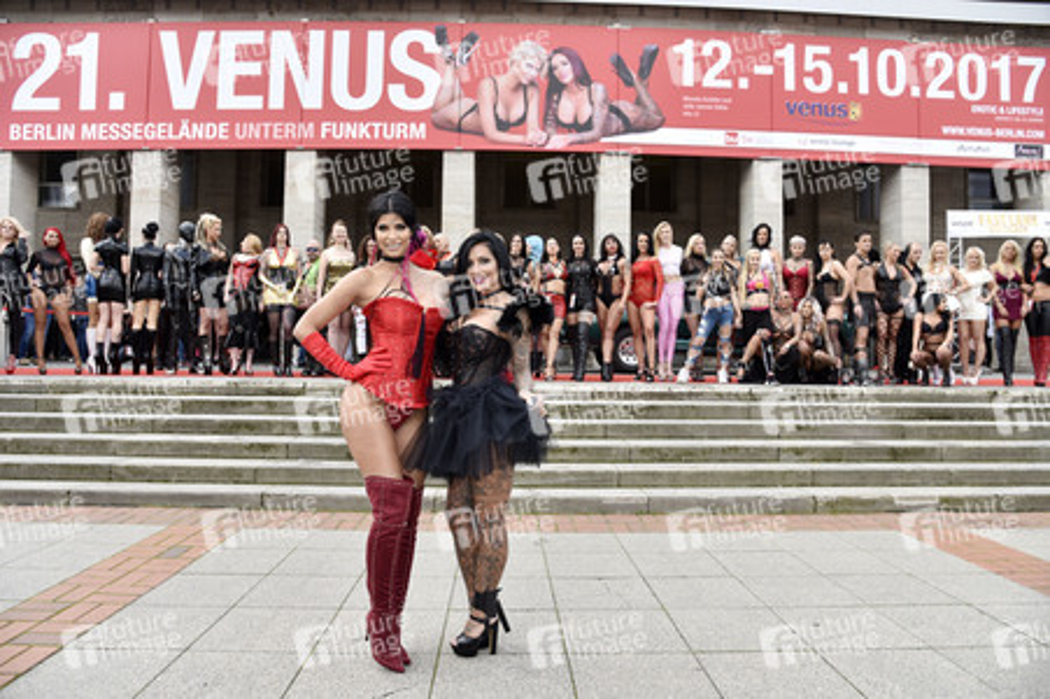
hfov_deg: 73.8
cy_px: 350
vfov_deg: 53.1
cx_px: 525
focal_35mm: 24
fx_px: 699
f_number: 6.3
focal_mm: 24
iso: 280
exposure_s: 1/200
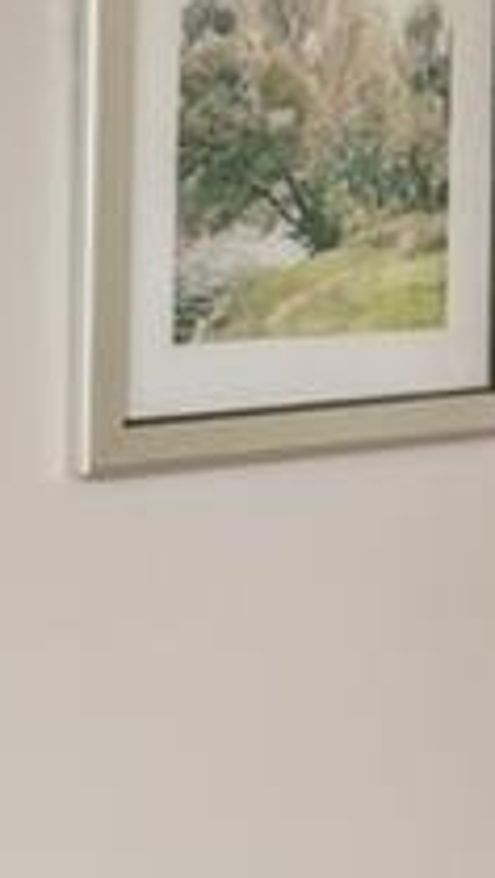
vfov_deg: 16.5
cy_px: 67
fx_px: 2978
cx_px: 1019
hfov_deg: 8.9
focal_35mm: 128
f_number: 8
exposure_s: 1/10
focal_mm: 16
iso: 400
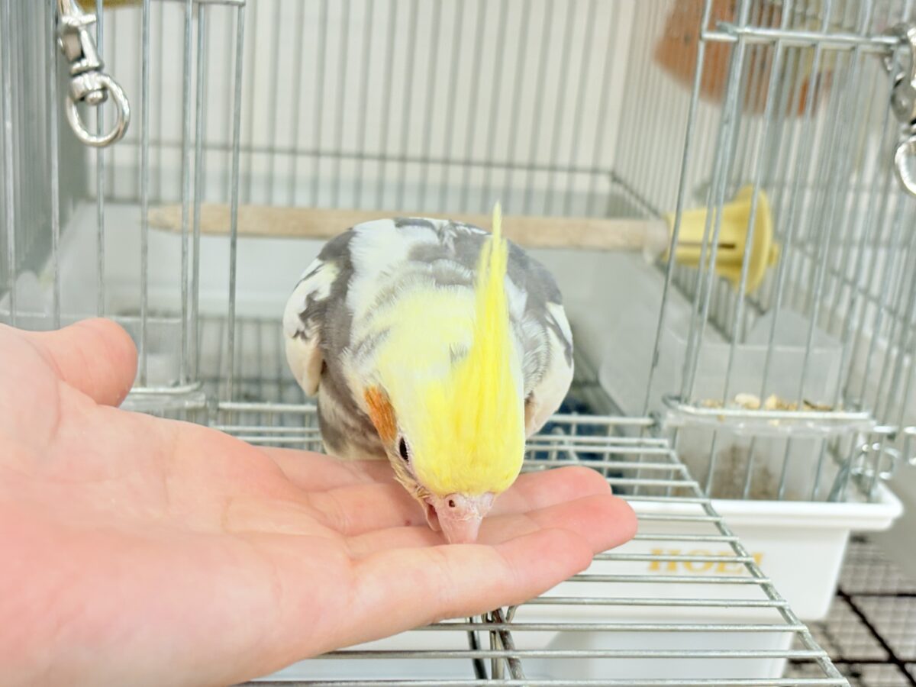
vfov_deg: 28.0
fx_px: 1376
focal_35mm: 52
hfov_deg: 36.8
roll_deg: -4.4
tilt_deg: -17.9
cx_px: 458
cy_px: 344
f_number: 1.6
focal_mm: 5.96
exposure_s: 1/50
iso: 64
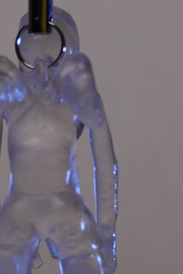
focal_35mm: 255
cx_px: 29
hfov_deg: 5.4
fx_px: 1944
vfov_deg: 8.1
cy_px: 182
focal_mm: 50
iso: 640
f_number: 5.6
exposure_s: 1/60
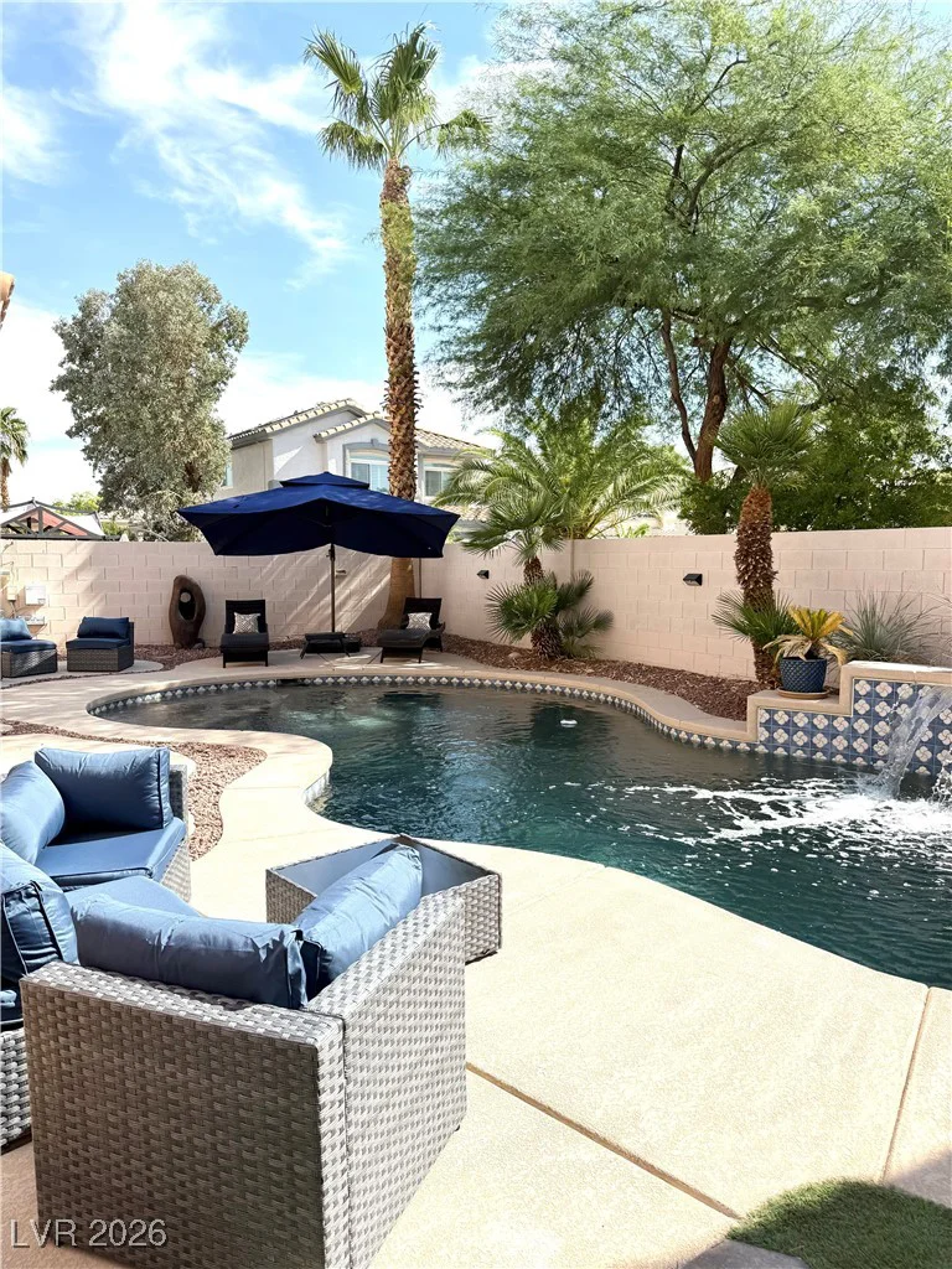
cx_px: 476
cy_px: 634
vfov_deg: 71.6
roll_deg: +0.1
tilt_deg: -4.0
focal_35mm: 24
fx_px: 880
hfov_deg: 56.8
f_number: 1.78
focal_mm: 6.76
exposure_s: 1/4167
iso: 80
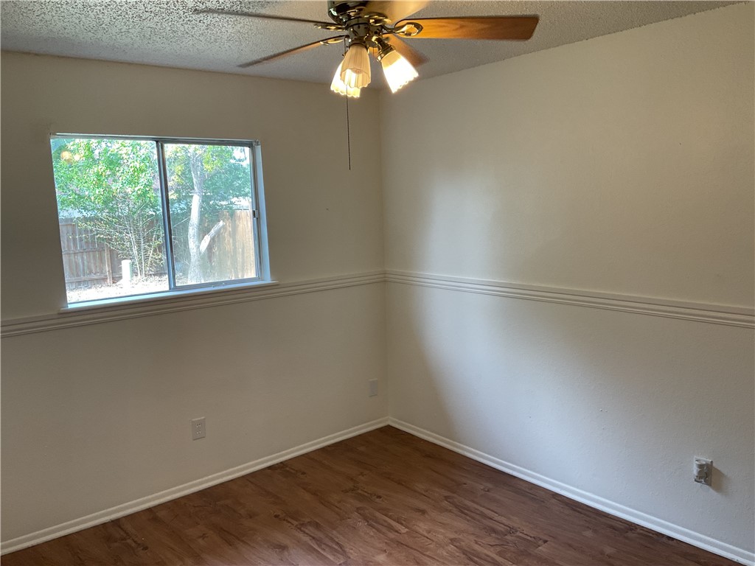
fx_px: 633
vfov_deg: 48.2
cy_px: 283
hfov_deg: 61.7
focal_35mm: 29
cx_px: 378
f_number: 1.8
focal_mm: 3
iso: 64
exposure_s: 1/120
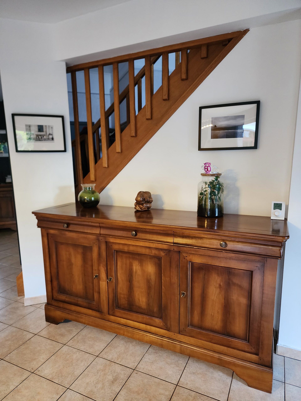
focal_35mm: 23
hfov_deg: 58.9
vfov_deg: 73.9
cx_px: 150
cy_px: 200
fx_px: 267
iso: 640
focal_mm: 6.4
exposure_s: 1/40
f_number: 1.8
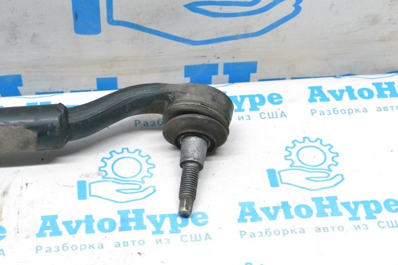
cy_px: 132
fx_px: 912
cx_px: 199
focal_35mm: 82
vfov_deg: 16.5
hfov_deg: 24.6
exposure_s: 1/160
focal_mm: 55
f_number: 9
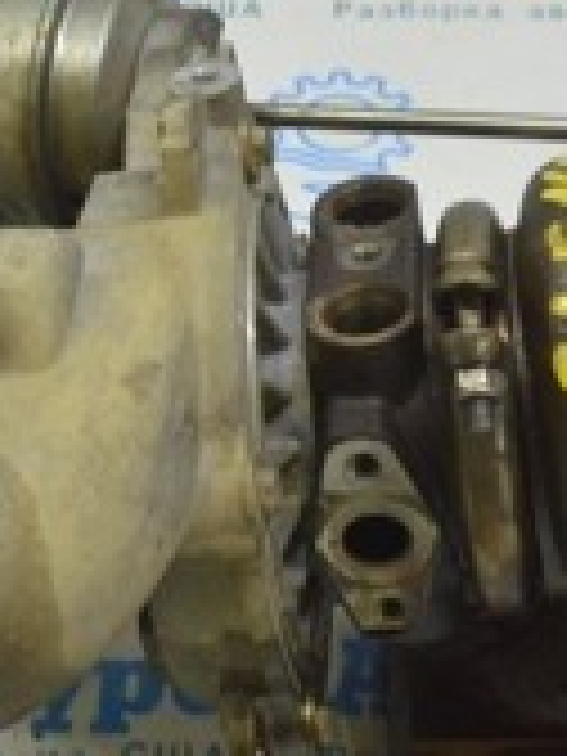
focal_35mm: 110
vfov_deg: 17.7
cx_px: 288
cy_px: 133
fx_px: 2402
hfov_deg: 13.5
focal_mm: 20
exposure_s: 1/20
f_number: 5.6
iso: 400
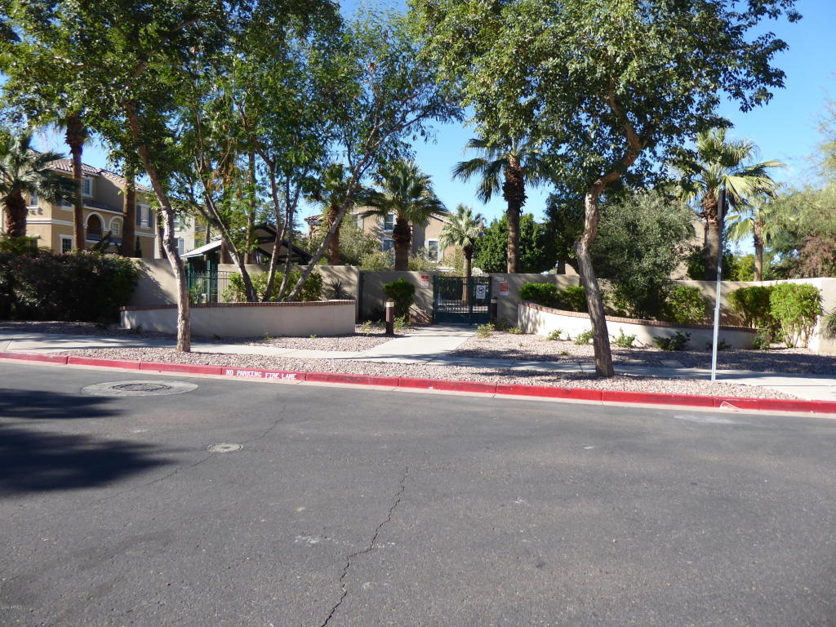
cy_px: 314
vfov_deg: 54.9
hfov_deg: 69.4
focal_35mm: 25
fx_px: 604
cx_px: 418
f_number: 3.3
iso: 80
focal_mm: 4.3
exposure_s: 1/500
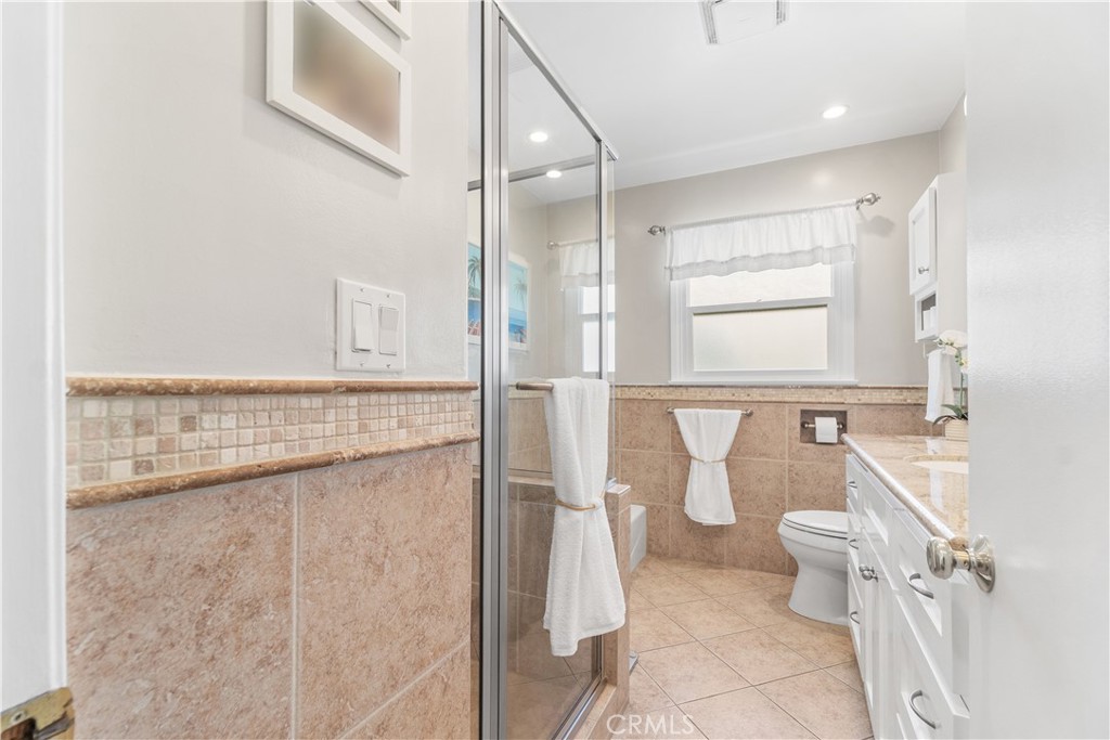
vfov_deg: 77.3
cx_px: 555
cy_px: 370
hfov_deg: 100.4
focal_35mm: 15
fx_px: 463
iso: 320
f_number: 7.1
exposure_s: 1/6
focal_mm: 10
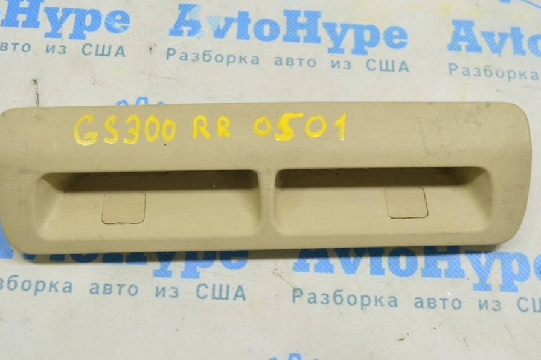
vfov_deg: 28.0
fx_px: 721
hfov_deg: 41.1
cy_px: 186
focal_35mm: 48
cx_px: 261
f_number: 5.6
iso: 400
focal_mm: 28
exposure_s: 1/20
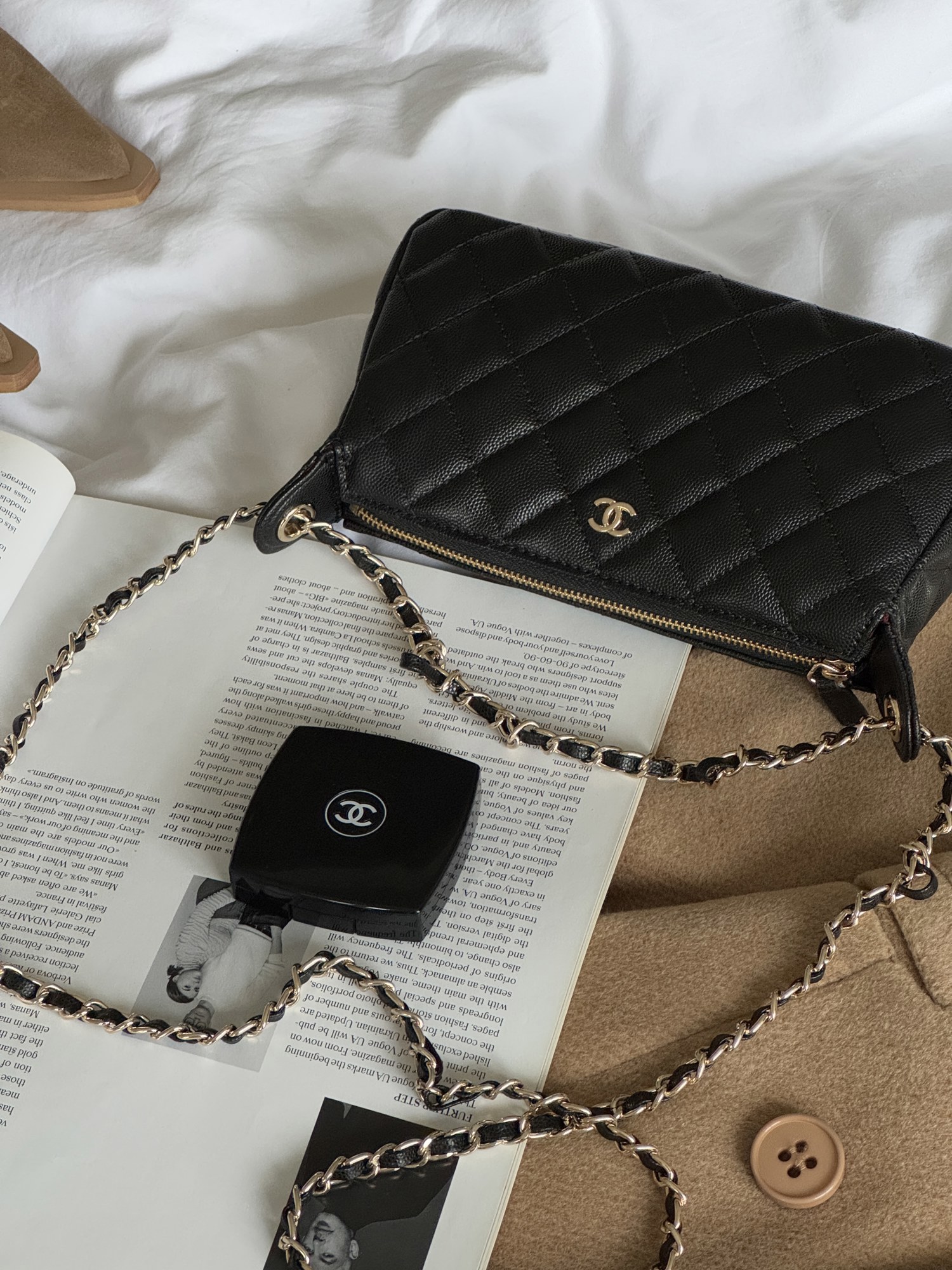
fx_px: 2824
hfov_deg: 19.1
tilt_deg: -56.7
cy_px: 635
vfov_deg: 25.3
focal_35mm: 77
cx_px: 476
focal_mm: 9
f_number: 2.8
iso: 500
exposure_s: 1/60
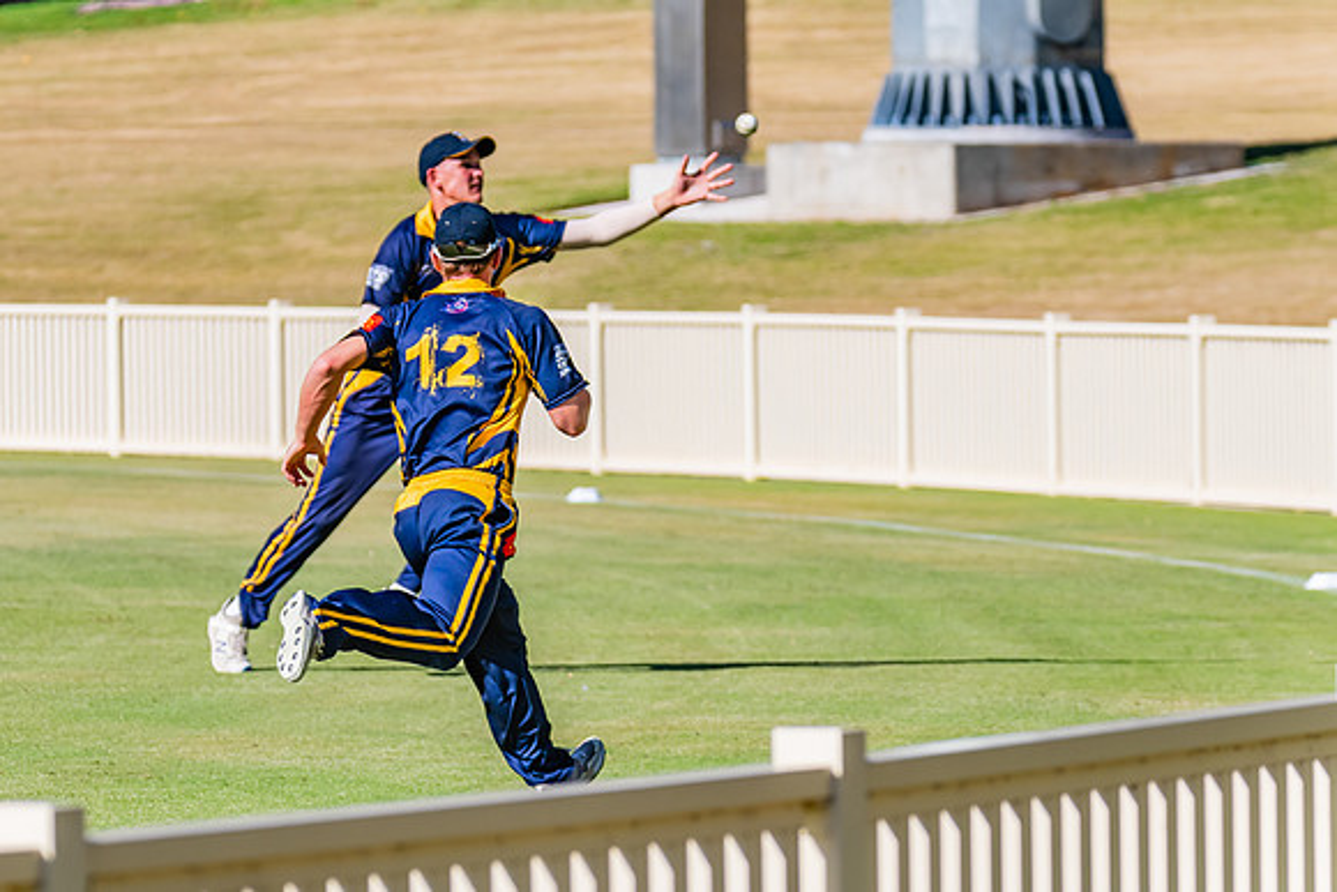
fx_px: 14916
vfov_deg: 3.4
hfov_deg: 5.1
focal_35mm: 402
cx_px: 498
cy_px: 332
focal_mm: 320
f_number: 9
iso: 640
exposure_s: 1/2000
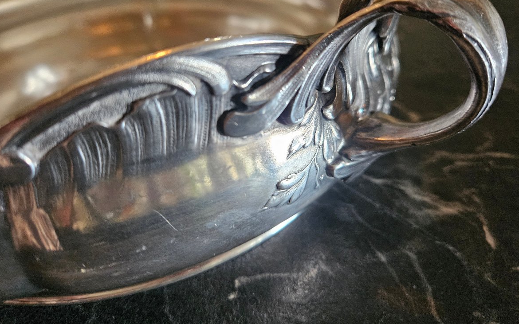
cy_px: 133
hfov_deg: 72.5
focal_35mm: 25
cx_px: 263
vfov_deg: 49.0
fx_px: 354
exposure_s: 1/50
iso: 500
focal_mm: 5.4
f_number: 1.8
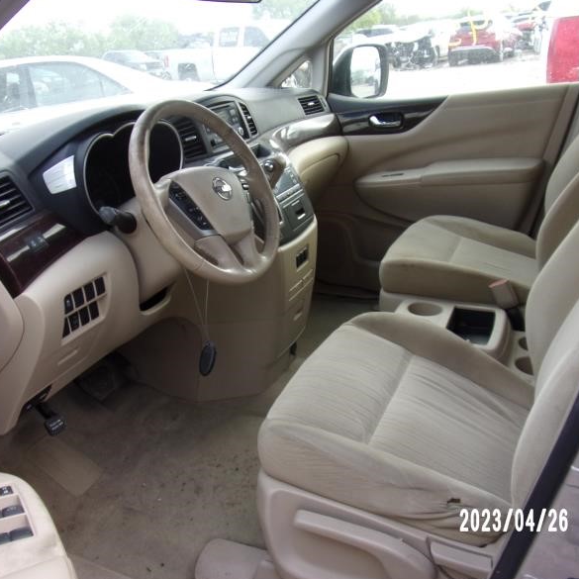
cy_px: 289
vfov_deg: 55.6
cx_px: 289
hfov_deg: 55.6
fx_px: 549
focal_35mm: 29
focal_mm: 4.3
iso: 80
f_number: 3.3
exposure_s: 1/45
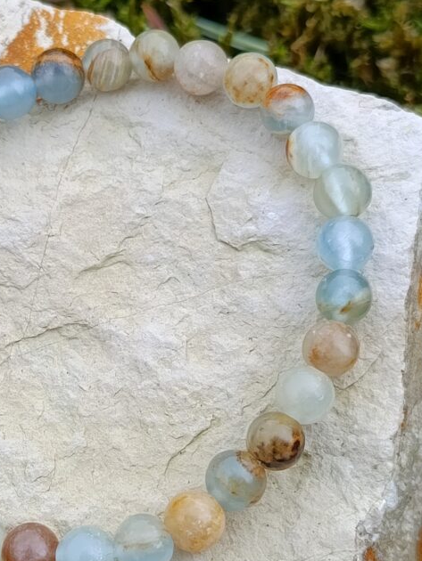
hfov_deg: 18.7
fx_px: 1267
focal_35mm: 78
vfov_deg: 25.0
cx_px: 87
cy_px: 312
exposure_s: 1/194
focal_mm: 5.24
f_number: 1.7
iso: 50
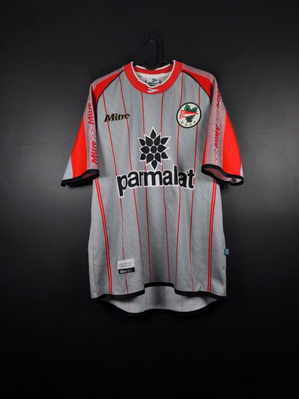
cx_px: 150
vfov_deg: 73.9
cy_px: 200
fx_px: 265
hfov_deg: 58.9
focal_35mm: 23
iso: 400
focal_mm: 6.57
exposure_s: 1/200
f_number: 1.6
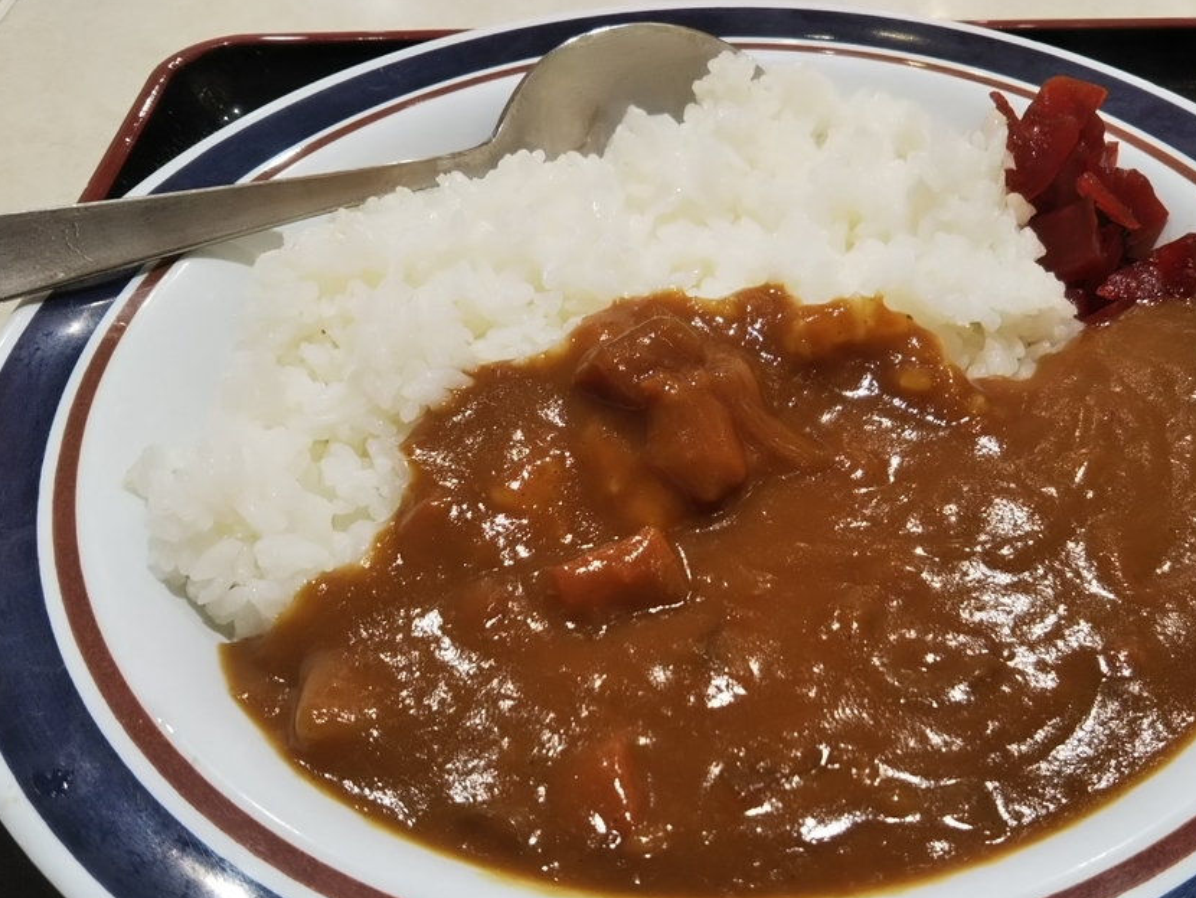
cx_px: 709
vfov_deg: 38.6
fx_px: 1279
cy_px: 510
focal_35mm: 37
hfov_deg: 49.9
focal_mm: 4
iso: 40
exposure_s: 1/60
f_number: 2.2
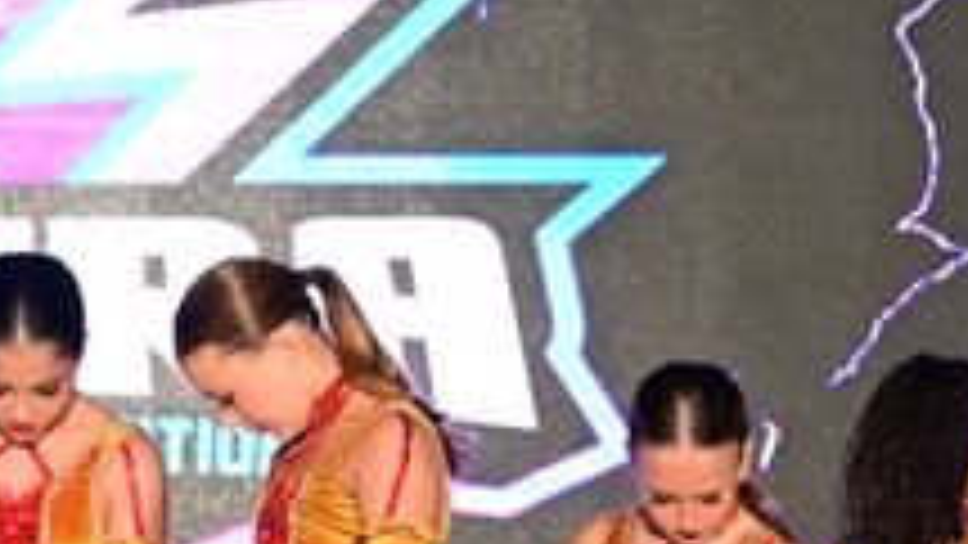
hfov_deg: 6.2
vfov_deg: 3.5
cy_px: -16
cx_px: -54
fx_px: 8959
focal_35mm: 349
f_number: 3.2
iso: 4000
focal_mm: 70
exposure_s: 1/800
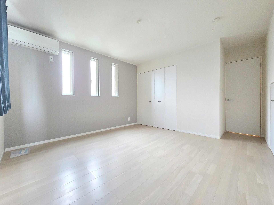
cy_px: 102
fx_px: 103
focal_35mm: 13
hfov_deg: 106.2
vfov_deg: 89.9
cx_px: 137
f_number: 2.2
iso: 640
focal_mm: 2.2
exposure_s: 1/50
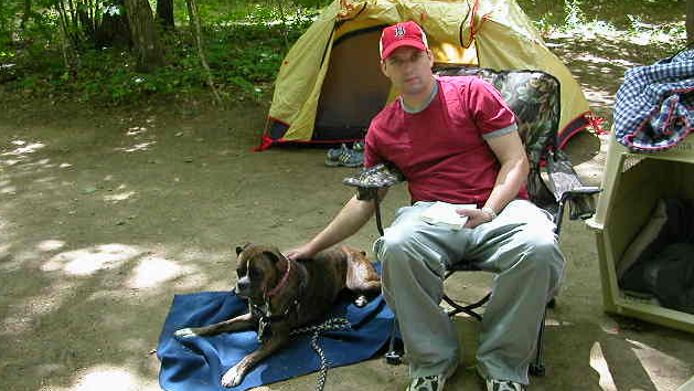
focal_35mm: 41
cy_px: 234
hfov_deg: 49.4
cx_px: 342
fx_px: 755
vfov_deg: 29.0
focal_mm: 5.6
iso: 100
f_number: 2.7
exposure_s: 1/39.1
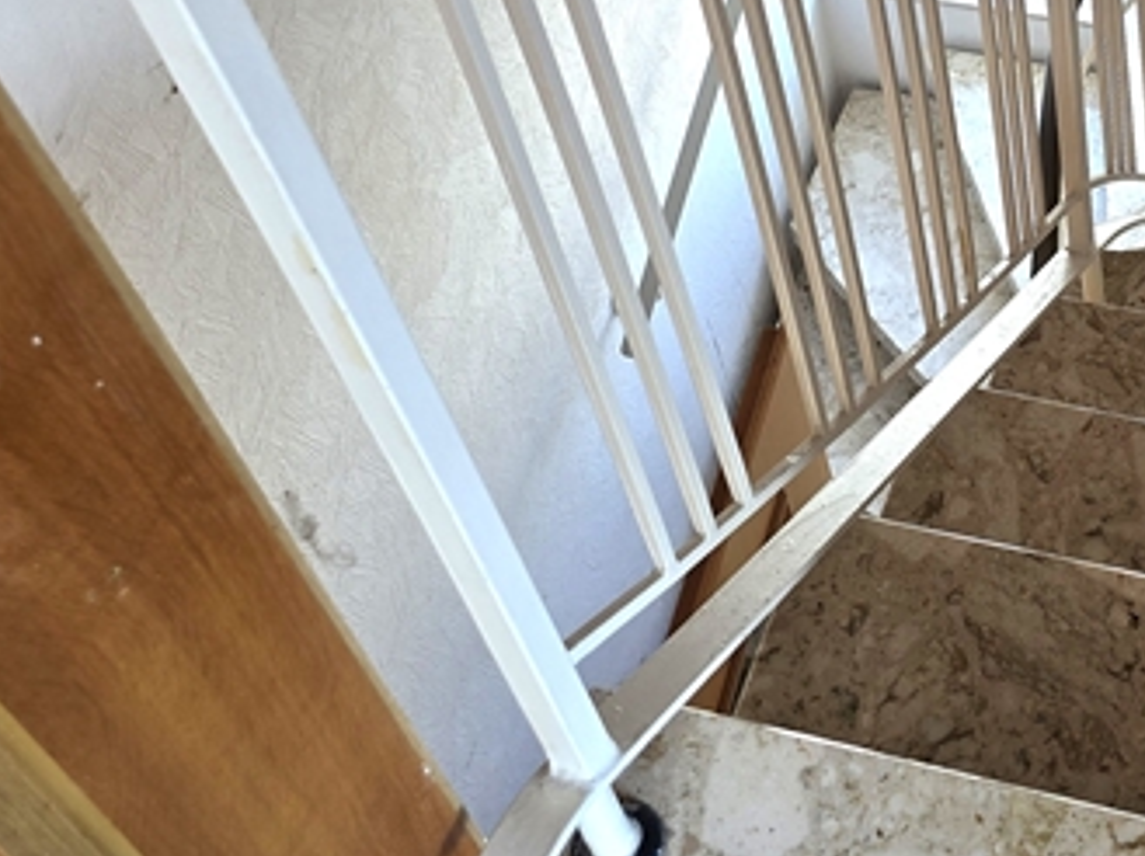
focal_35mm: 56
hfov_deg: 32.6
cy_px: -160
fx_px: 1850
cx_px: 1044
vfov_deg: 23.8
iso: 40
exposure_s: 1/67
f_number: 1.7
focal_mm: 6.3
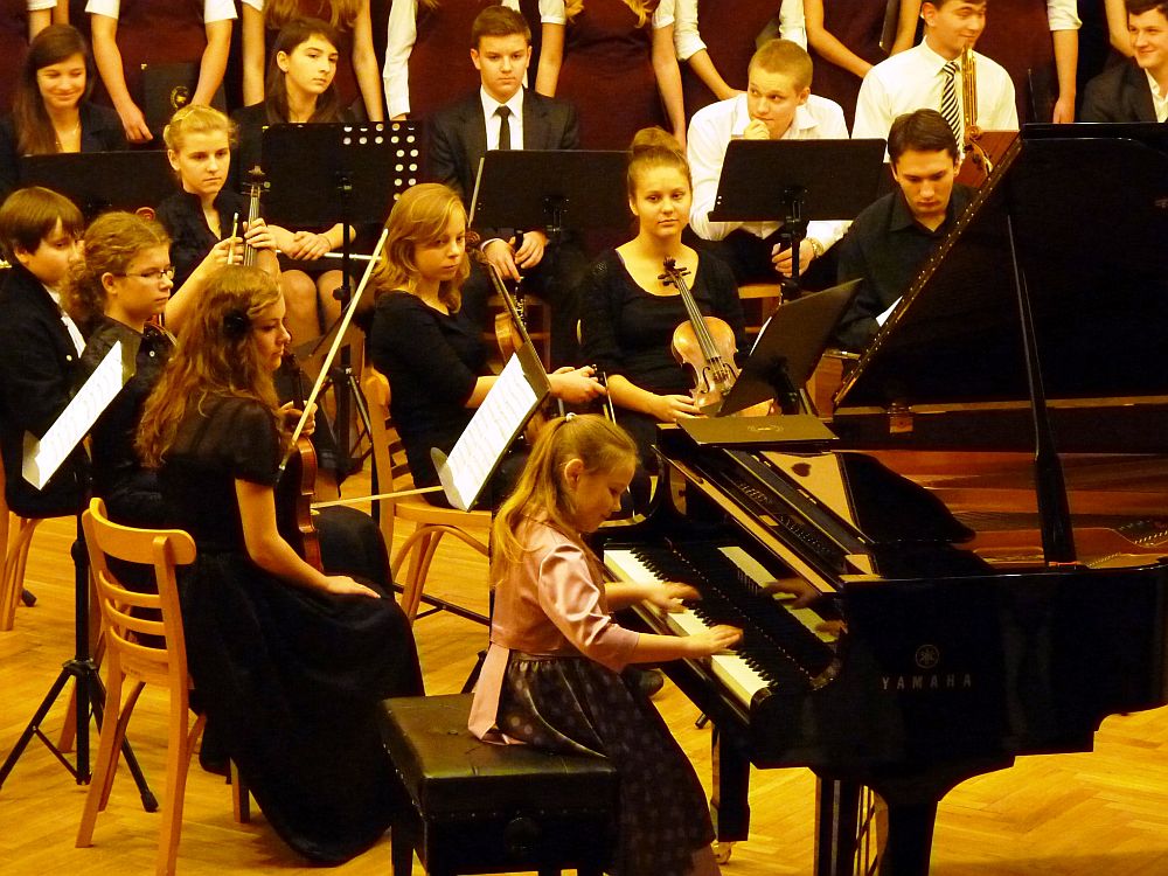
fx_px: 5061
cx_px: 584
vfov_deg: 9.9
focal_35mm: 150
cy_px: 438
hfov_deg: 13.2
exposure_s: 1/10
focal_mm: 26.7
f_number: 3.7
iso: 800
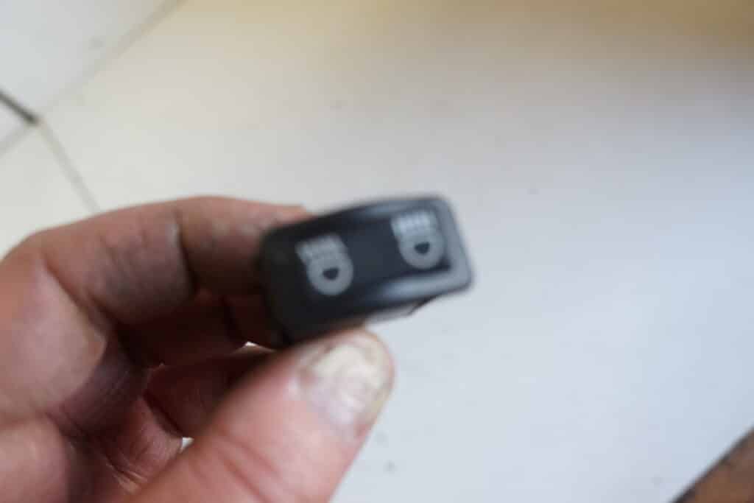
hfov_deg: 67.4
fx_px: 566
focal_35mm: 27
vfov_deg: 47.9
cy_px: 252
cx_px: 377
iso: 800
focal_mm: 18
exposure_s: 1/60
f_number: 4
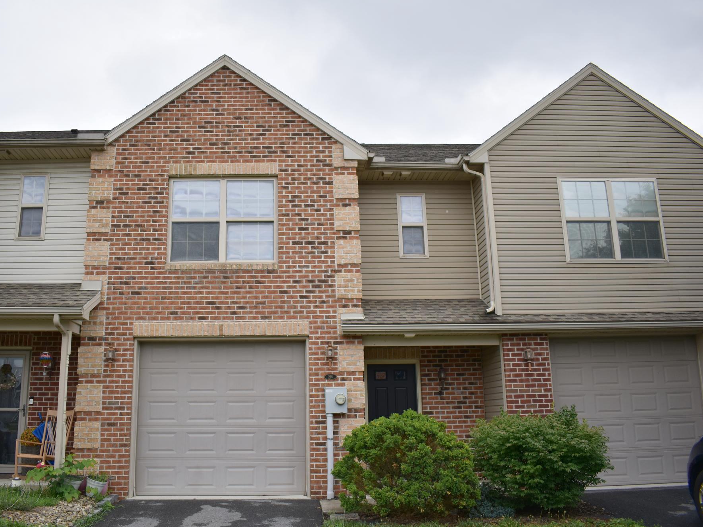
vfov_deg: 46.8
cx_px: 299
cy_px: 267
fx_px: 609
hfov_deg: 59.7
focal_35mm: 30
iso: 200
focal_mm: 18
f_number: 3.5
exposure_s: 1/1600
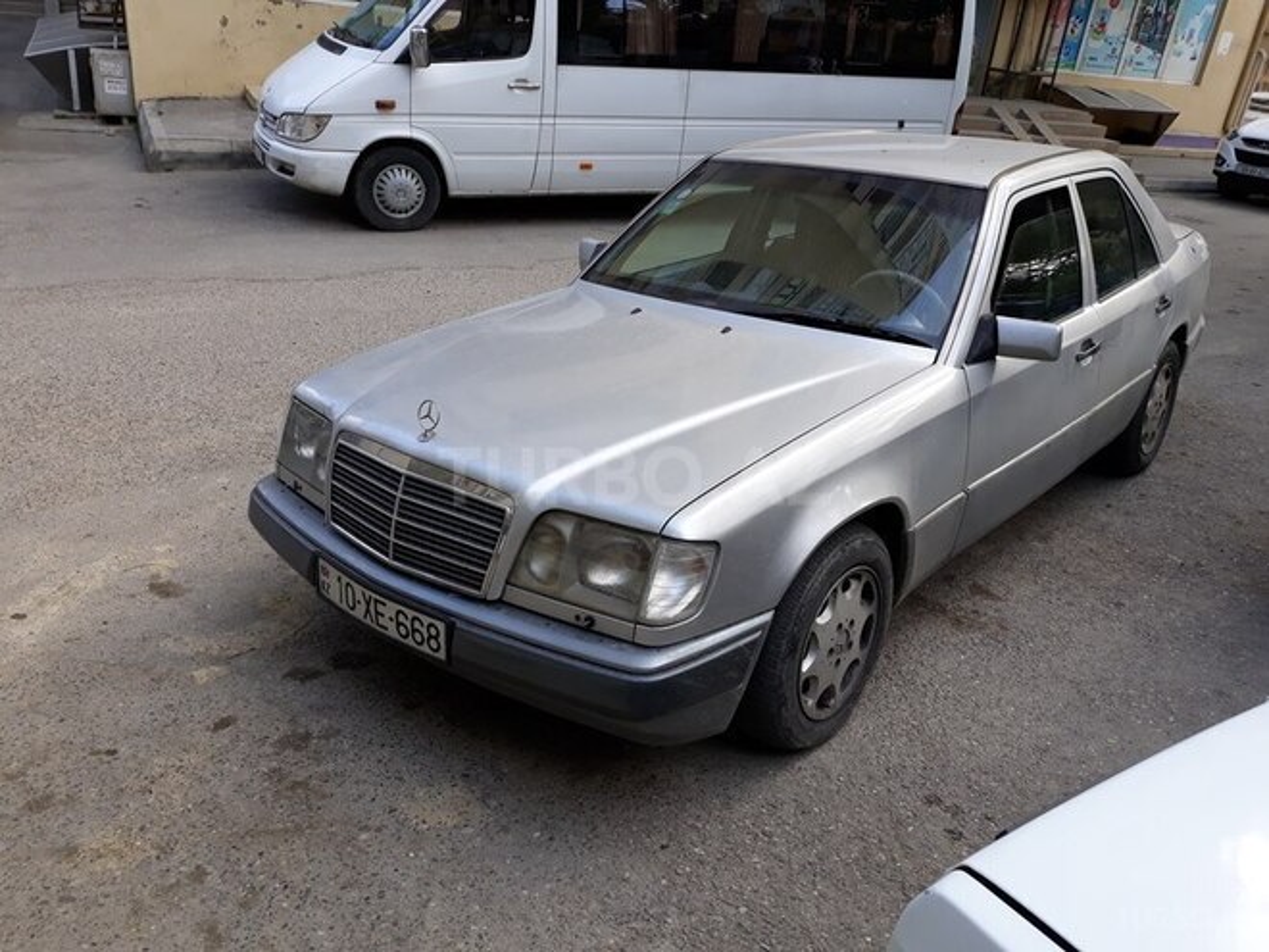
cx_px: 634
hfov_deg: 65.3
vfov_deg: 51.4
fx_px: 990
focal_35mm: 27
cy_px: 476
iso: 40
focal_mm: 3.71
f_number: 1.7
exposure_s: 1/253
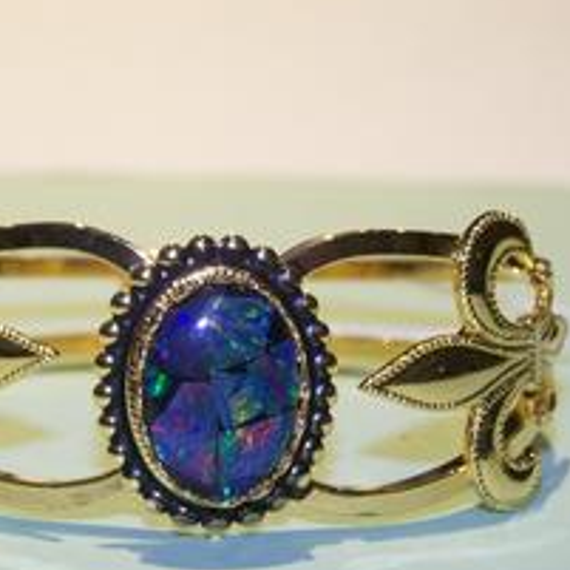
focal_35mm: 126
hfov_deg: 13.8
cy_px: 350
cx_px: 221
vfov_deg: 13.8
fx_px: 2347
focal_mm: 13.7
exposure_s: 1/50
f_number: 3.2
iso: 80
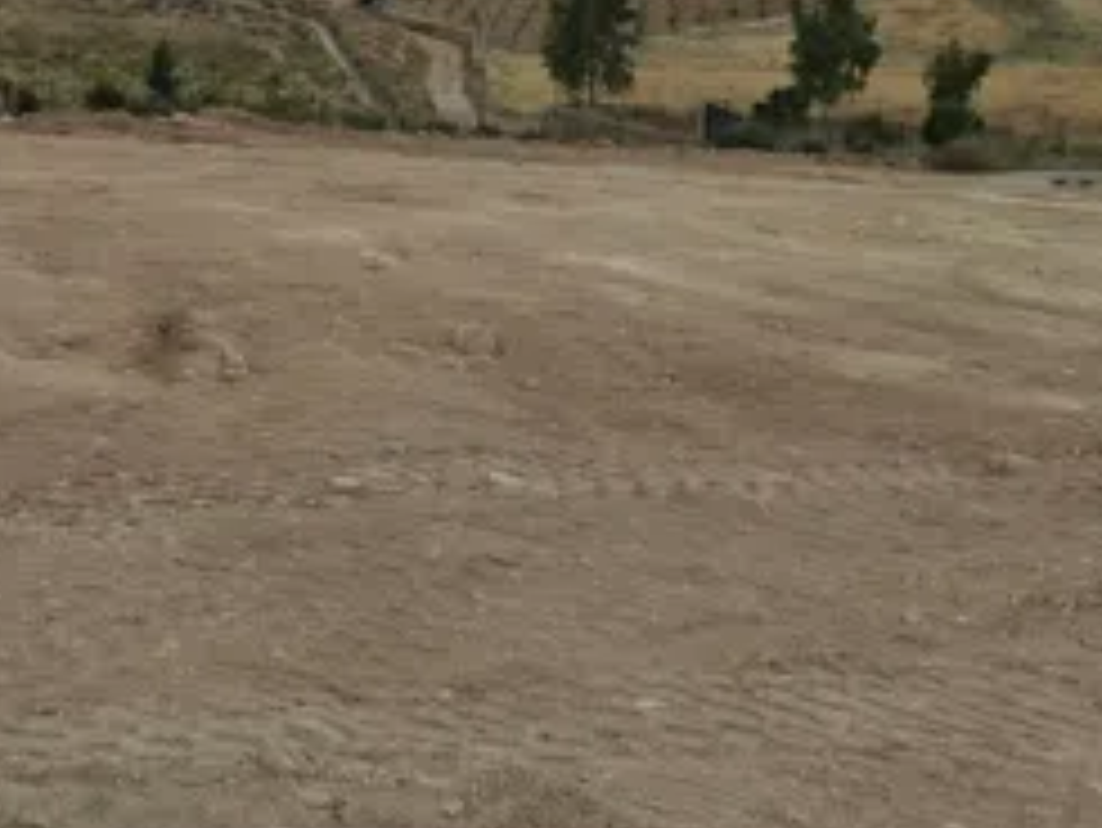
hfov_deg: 30.2
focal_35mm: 60
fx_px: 1911
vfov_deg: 22.4
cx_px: 36
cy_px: -184
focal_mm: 5.54
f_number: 1.8
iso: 50
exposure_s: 1/2809
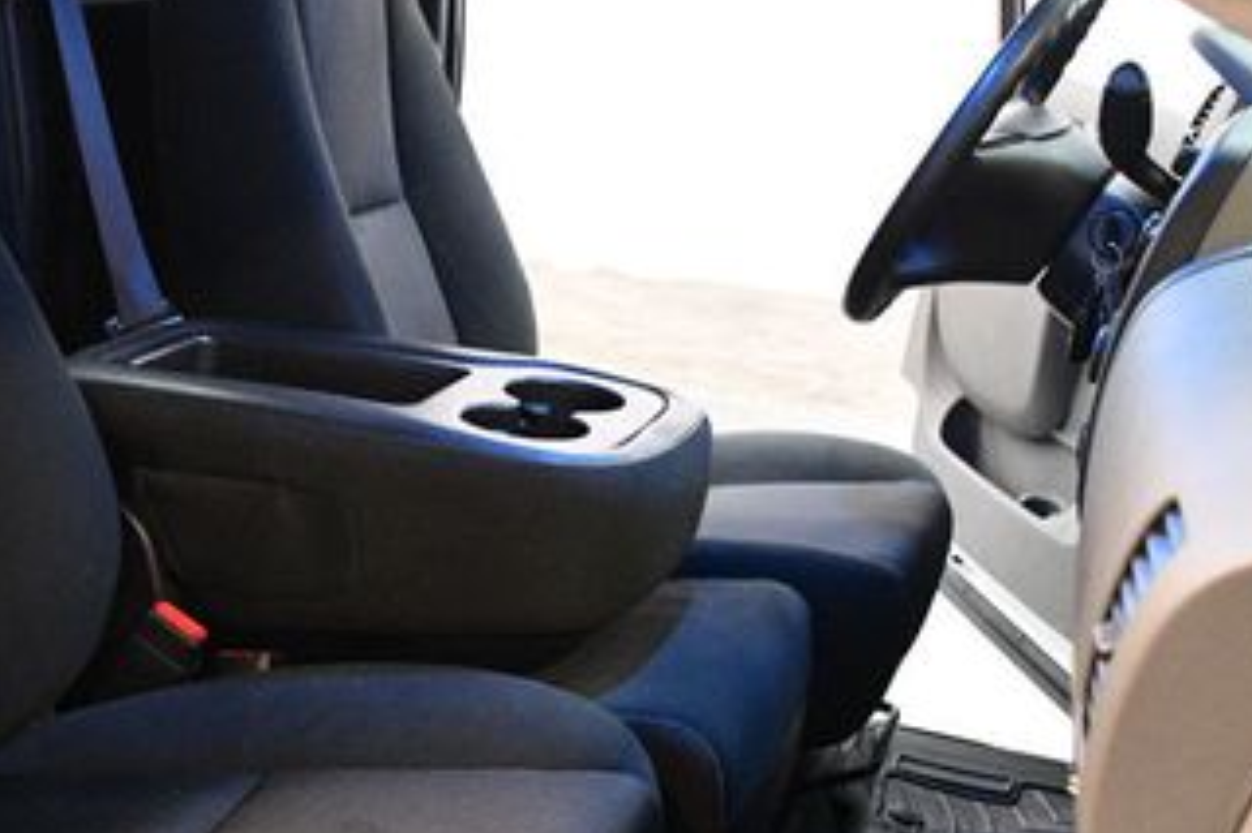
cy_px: 497
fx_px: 2086
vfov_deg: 22.6
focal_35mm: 60
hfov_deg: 32.7
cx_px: 305
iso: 4000
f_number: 3.5
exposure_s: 1/60
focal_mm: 20
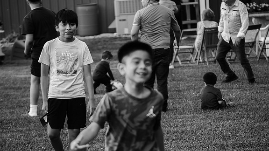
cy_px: 83
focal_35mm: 229
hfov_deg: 9.4
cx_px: 134
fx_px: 1633
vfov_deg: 5.3
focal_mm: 145
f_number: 5.6
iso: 250
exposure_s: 1/500
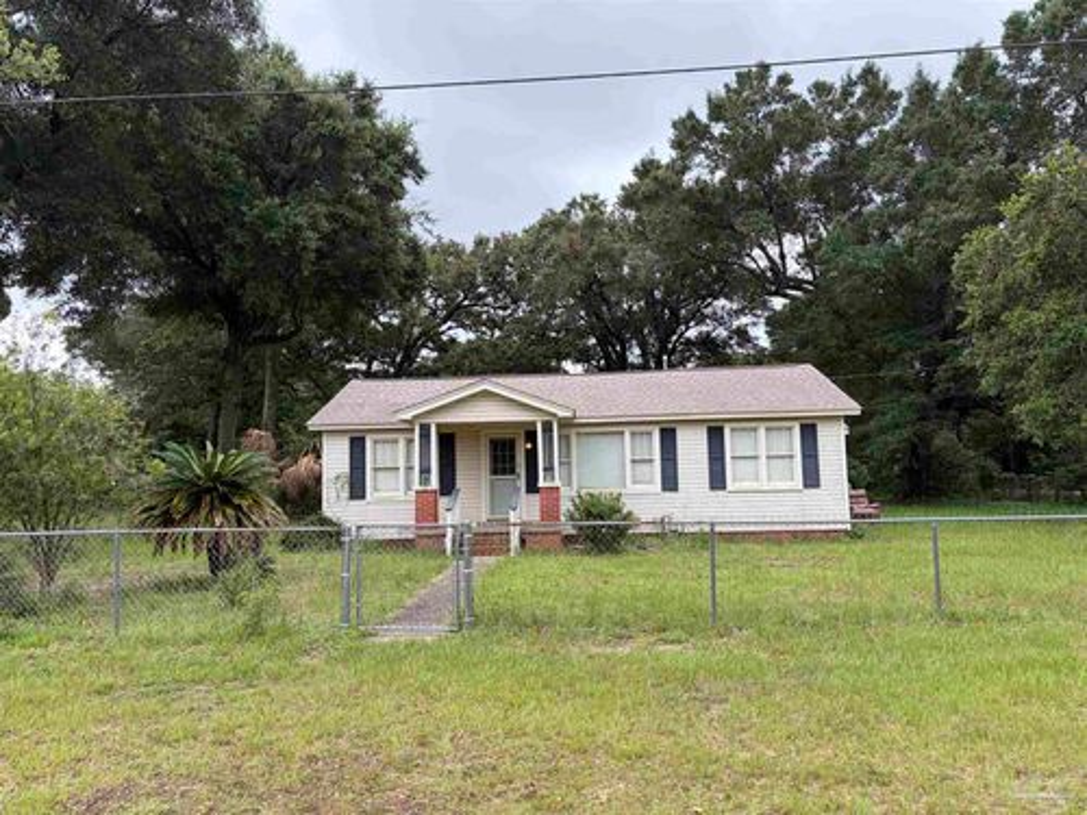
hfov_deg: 67.3
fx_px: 816
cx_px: 544
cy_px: 408
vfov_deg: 53.1
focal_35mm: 26
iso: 50
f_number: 1.6
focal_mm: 5.96
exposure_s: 1/496
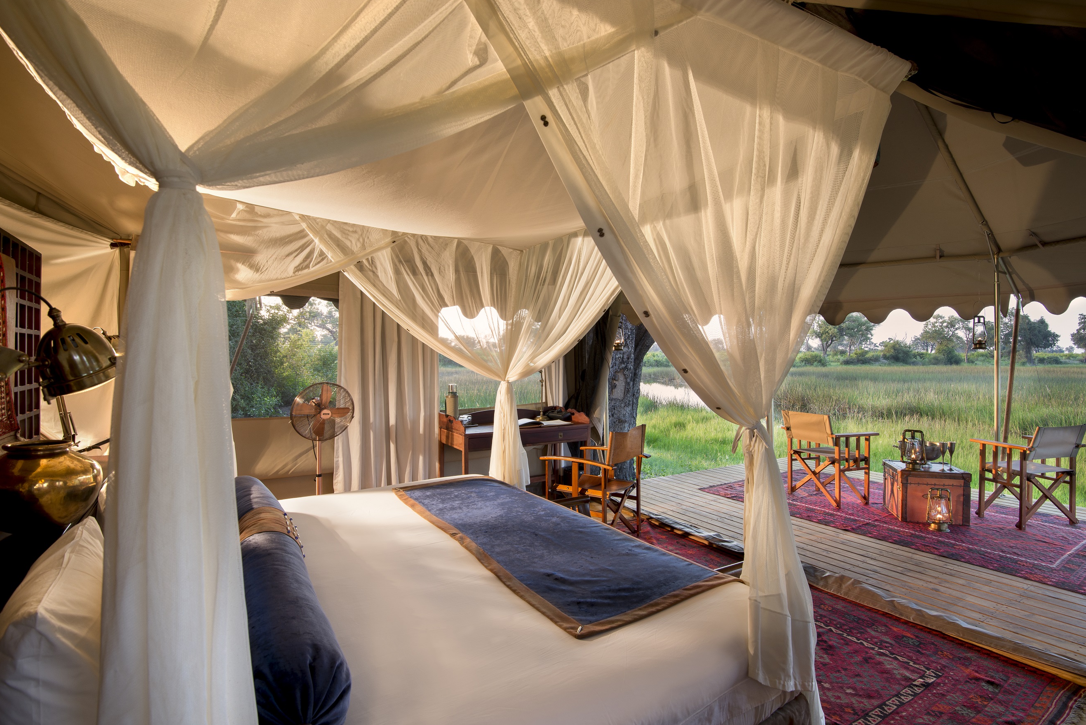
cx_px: 529
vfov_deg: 70.5
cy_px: 354
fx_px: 513
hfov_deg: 93.2
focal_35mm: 17
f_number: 9.5
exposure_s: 1/8
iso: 200
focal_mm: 16
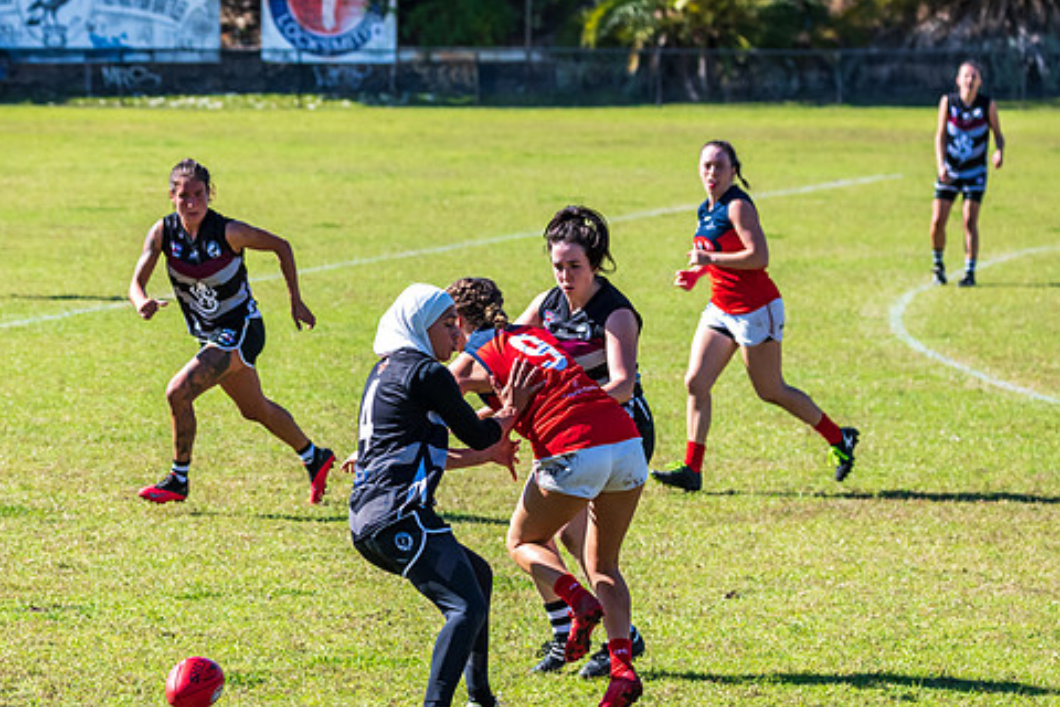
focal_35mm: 239
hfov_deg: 8.6
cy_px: 487
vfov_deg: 5.7
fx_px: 7037
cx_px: 386
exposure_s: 1/2000
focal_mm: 150
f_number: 7.1
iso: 800
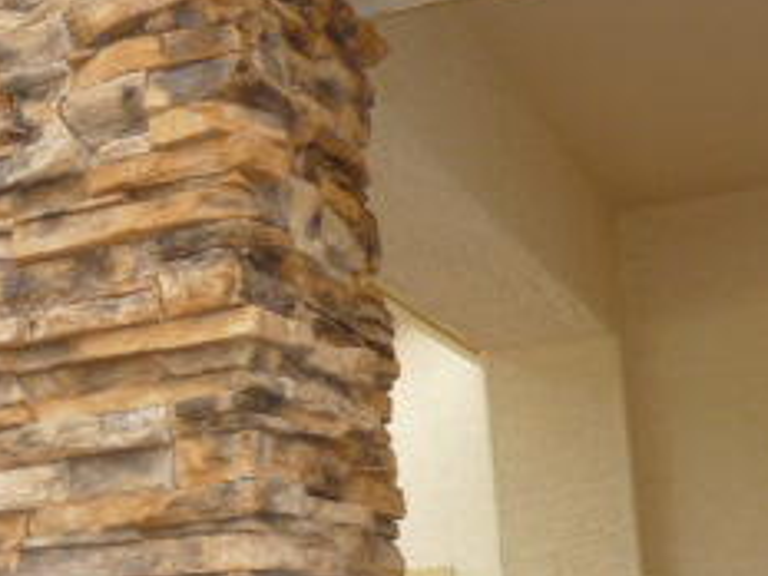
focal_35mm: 69
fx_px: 1531
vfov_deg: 21.1
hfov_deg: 26.8
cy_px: 457
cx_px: 17
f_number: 3.3
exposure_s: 1/125
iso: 100
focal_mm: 4.5
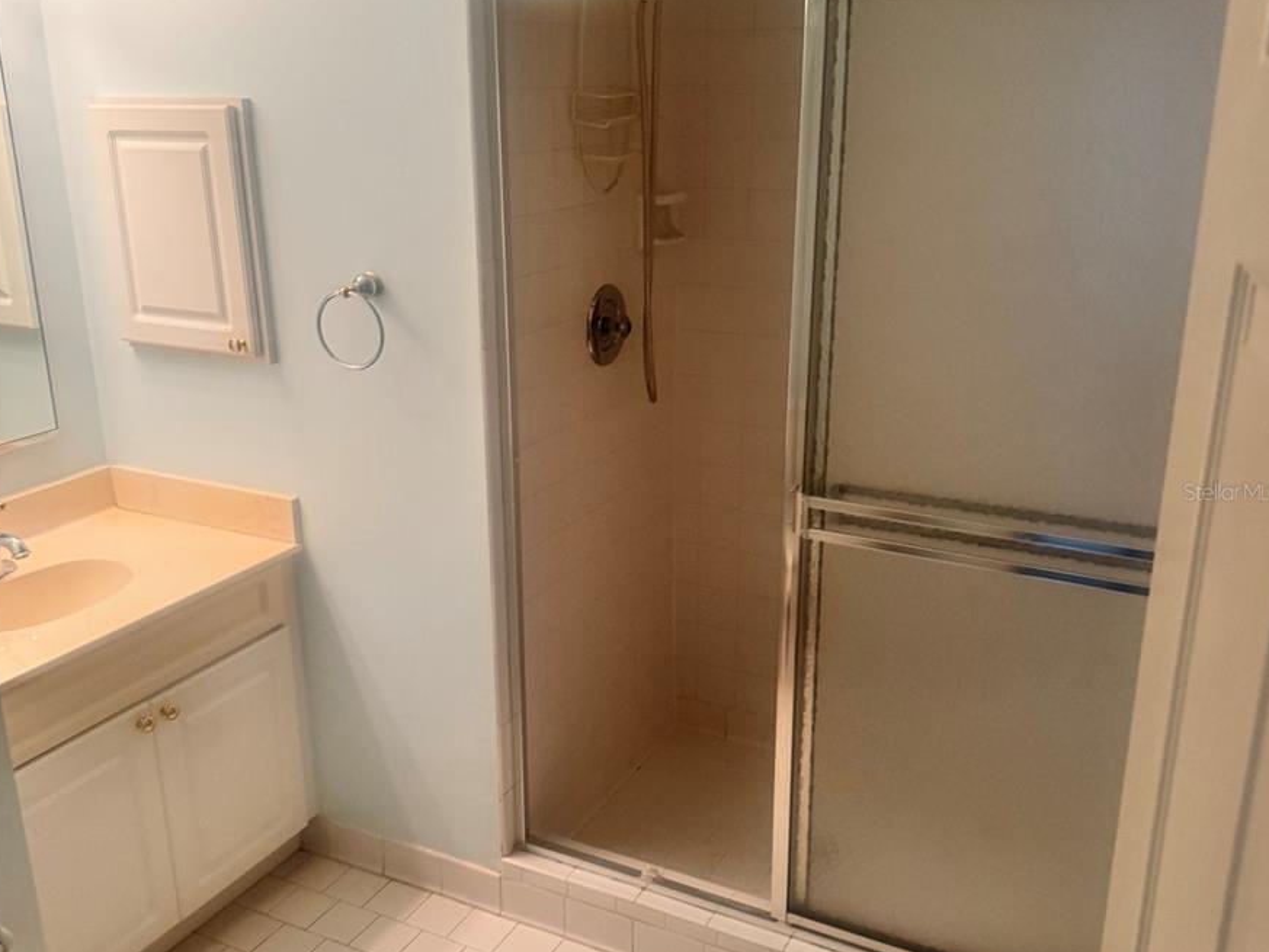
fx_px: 1210
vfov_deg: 42.9
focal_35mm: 33
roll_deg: +0.4
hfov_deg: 55.3
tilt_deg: -19.2
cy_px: 491
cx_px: 632
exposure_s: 1/60
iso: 320
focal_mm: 6.76
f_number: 1.78
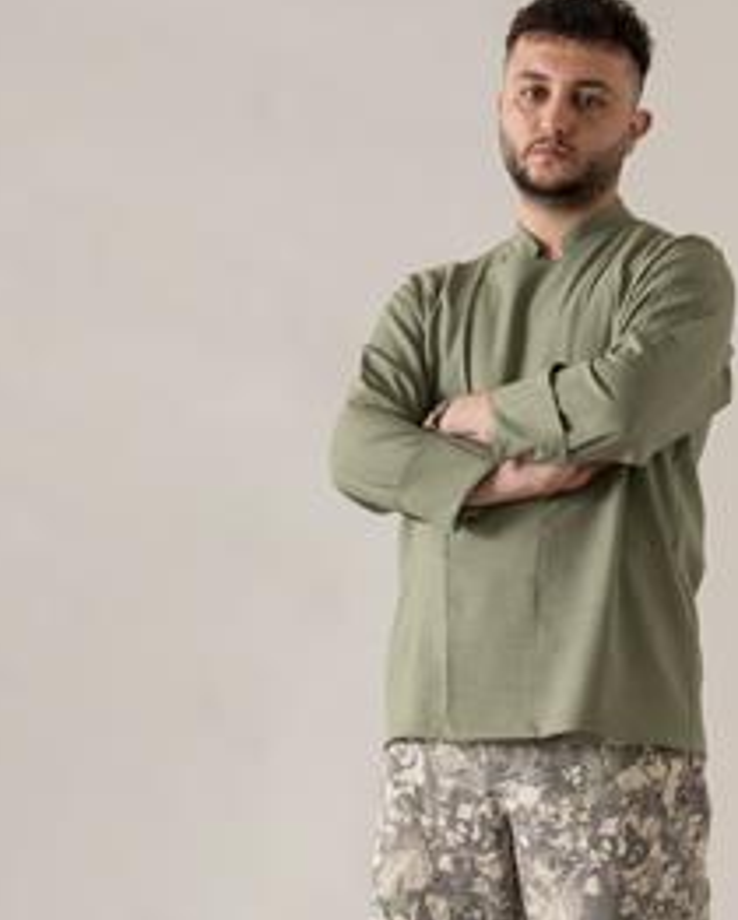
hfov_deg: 7.6
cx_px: 517
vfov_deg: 9.5
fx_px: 5536
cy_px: 681
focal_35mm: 203
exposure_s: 1/160
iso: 320
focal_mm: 122
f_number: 11
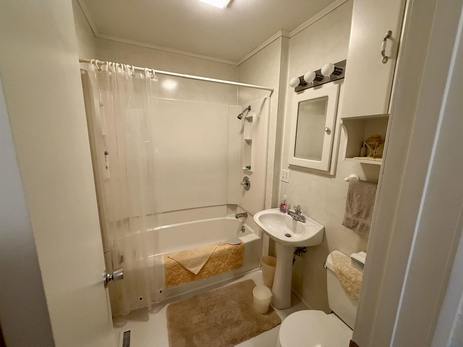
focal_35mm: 14
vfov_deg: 85.7
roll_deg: -0.4
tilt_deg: -10.9
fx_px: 187
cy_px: 174
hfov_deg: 102.1
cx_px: 232
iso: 500
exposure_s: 1/60
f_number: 2.2
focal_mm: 2.22
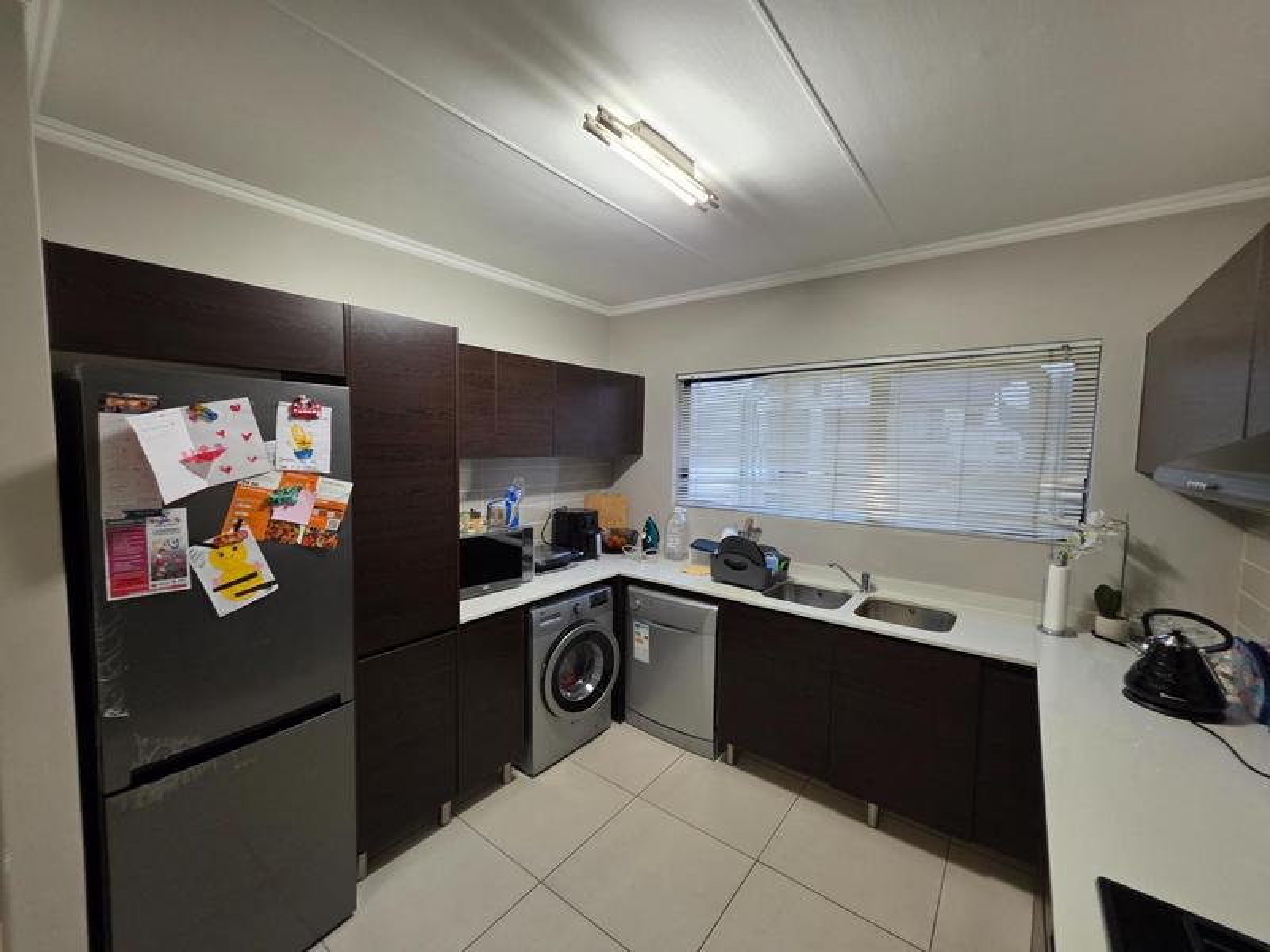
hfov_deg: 106.2
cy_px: 476
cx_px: 635
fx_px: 477
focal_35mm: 13
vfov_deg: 89.9
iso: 250
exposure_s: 1/50
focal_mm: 2.2
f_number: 1.9
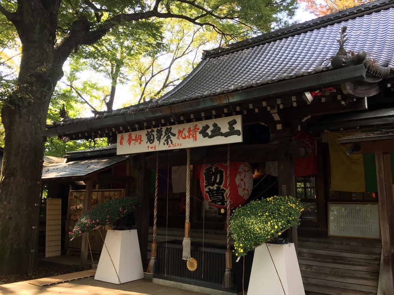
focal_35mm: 29
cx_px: 197
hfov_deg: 61.7
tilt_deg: +10.3
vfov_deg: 48.2
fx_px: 330
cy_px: 148
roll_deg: -1.6
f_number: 2.2
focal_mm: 4.15
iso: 40
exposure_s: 1/120
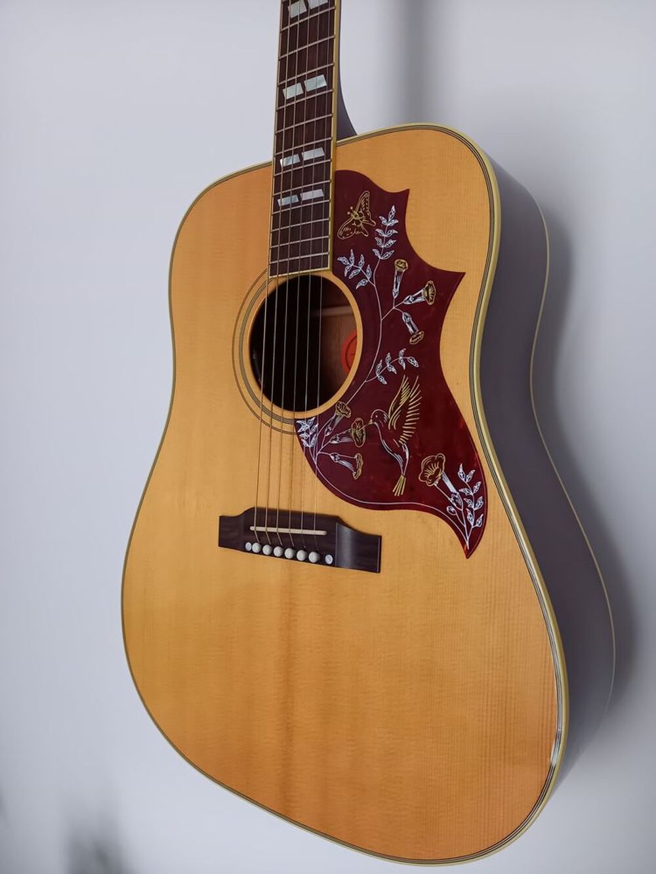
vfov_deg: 69.4
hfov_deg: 54.9
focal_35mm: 25
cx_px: 328
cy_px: 437
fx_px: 632
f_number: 1.8
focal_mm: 4.65
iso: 400
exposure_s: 1/50
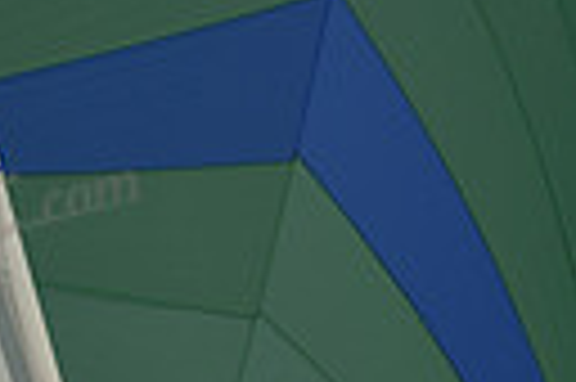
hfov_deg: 6.3
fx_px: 5066
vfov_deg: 4.3
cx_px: -724
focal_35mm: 317
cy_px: 546
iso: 280
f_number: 8
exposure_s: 1/1000
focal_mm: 70
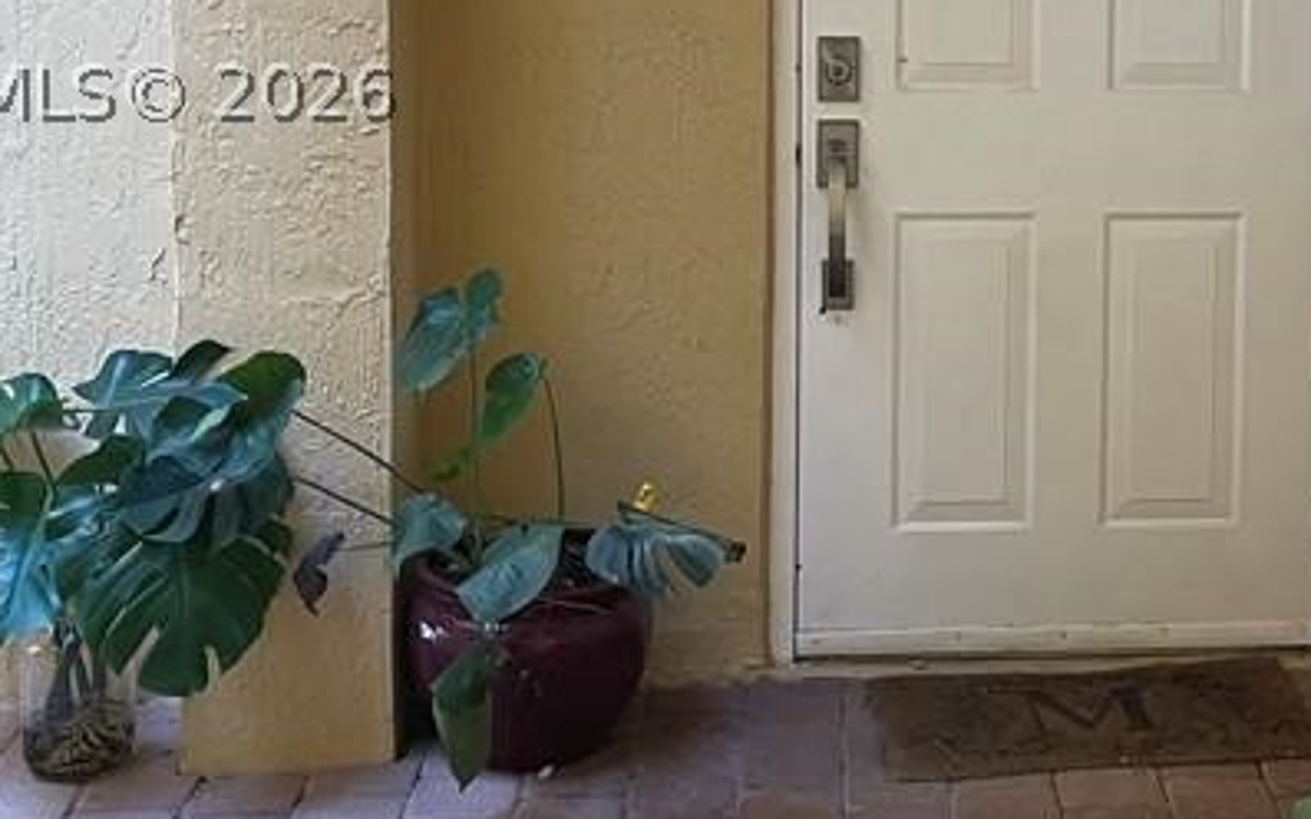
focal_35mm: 71
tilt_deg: -8.1
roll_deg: +0.4
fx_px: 2536
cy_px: 89
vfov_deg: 18.1
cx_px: 1040
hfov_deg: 28.4
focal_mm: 4.2
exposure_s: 1/91
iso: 125
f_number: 1.6
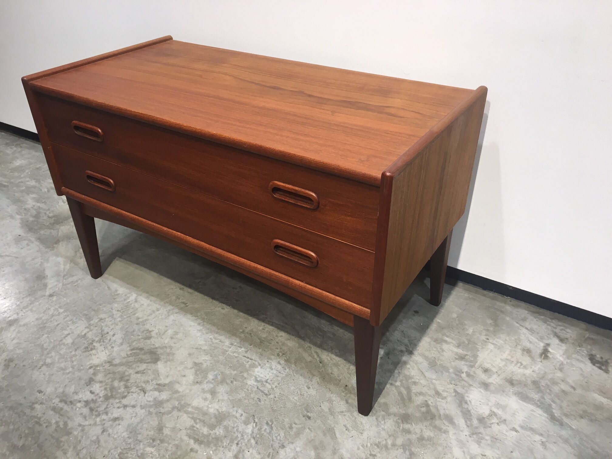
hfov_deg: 61.7
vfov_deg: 48.2
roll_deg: +0.8
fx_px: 513
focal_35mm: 29
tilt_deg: -33.4
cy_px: 230
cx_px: 306
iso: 32
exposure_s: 1/33
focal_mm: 4.15
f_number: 2.2
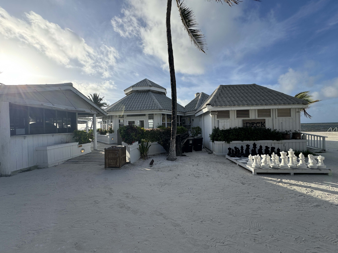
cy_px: 126
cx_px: 169
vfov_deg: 85.7
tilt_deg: +0.1
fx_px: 137
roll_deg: +1.8
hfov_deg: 102.1
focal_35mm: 14
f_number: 2.2
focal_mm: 2.22
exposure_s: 1/1048
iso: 40
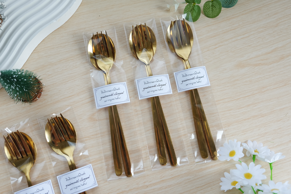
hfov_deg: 63.7
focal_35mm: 29
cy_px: 97
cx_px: 146
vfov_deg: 45.0
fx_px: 234
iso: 200
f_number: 2.8
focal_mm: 19.6
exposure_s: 1/140
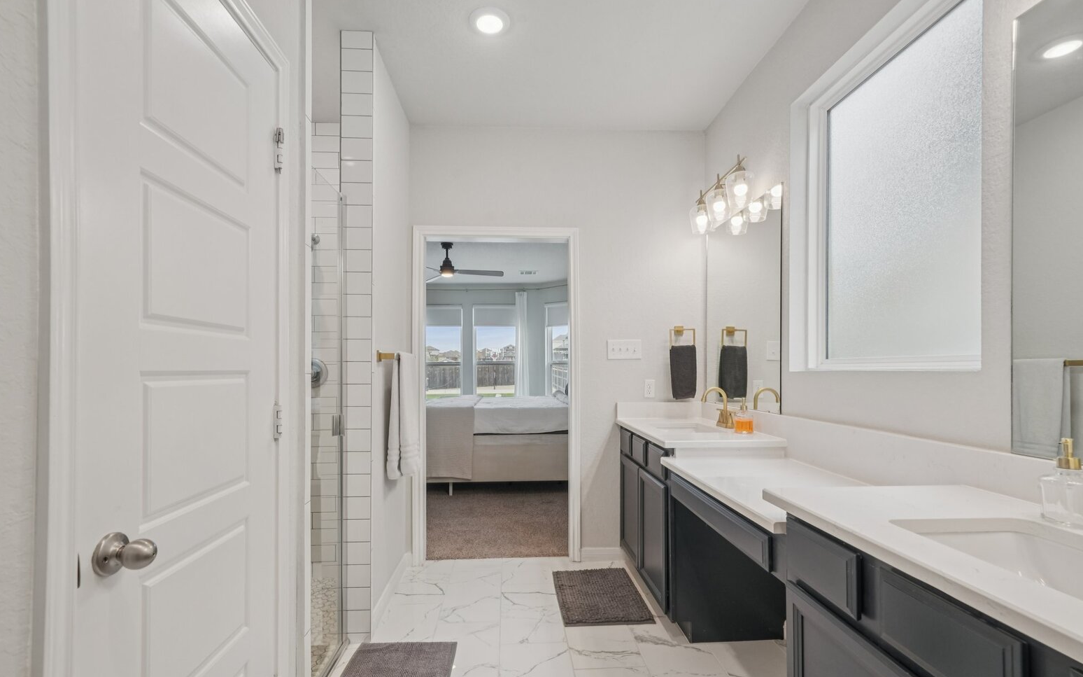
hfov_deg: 97.8
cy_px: 362
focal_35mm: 16
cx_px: 536
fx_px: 472
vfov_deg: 71.1
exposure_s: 1/80
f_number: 9
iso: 800
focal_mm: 15
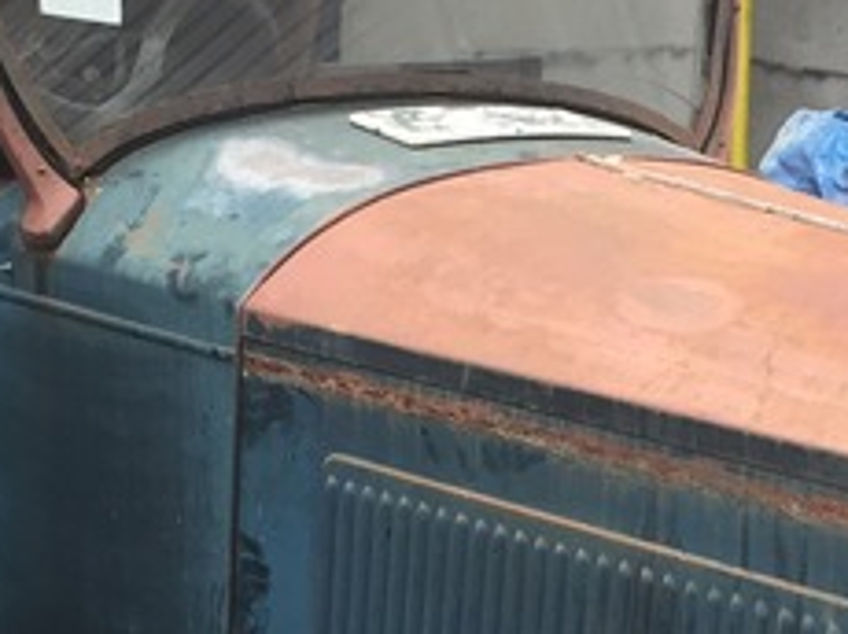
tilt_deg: -16.3
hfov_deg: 19.4
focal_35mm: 101
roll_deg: -4.1
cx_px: 571
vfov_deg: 14.4
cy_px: 597
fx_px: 2472
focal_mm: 4.15
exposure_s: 1/40
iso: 32
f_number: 2.2
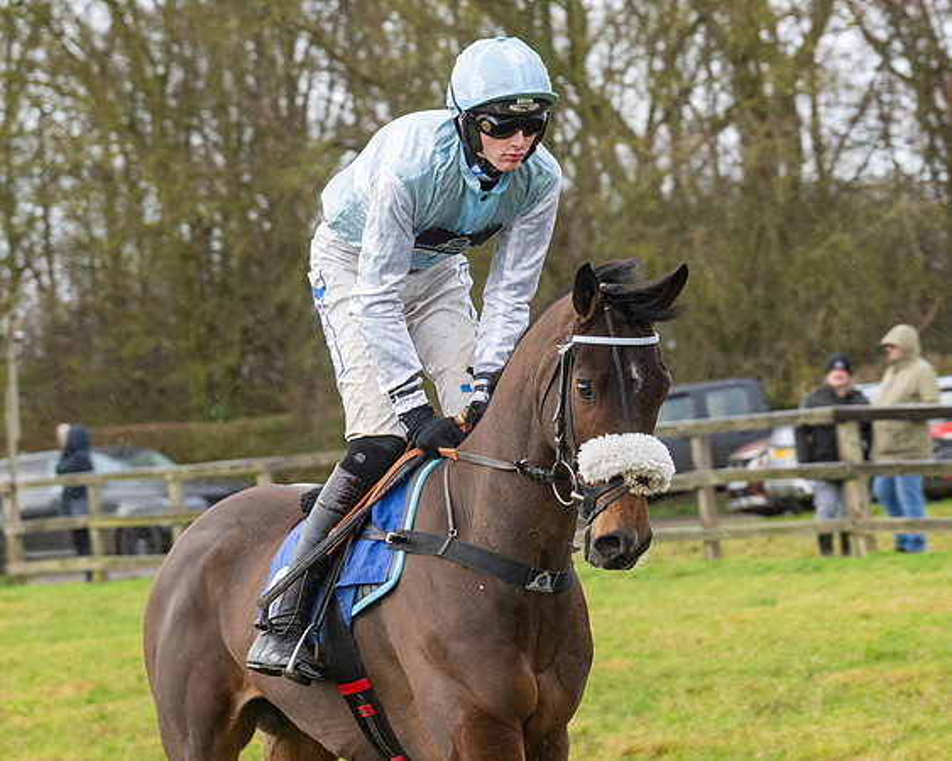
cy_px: 377
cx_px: 575
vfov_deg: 7.5
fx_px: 5779
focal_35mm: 205
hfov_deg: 9.4
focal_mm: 100
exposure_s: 1/500
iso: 800
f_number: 5
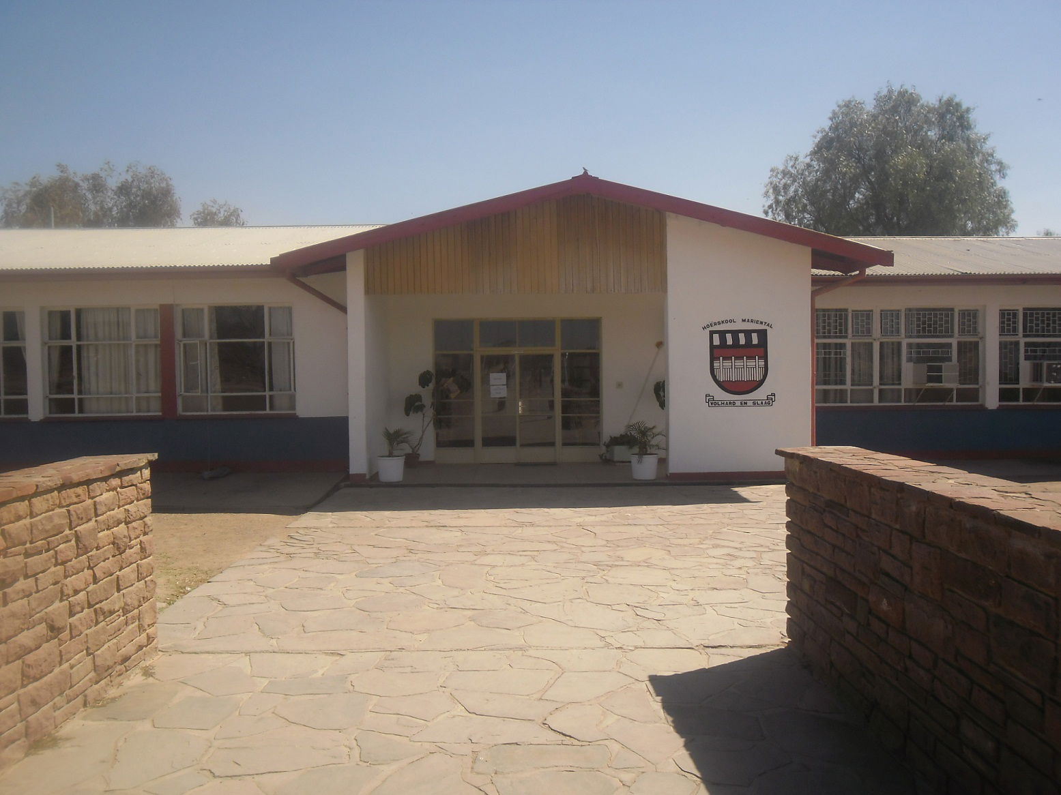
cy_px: 398
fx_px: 981
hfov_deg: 56.8
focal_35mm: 32
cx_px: 530
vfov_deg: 44.2
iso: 80
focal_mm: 5.7
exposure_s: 1/1000
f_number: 3.7
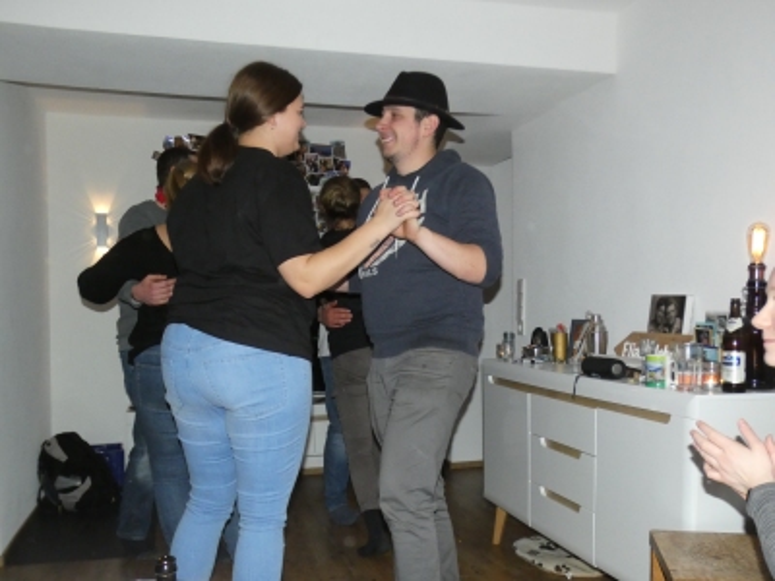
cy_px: 290
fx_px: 806
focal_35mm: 36
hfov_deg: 51.4
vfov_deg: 39.7
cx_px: 388
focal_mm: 6.5
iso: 800
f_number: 3.5
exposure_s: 1/60
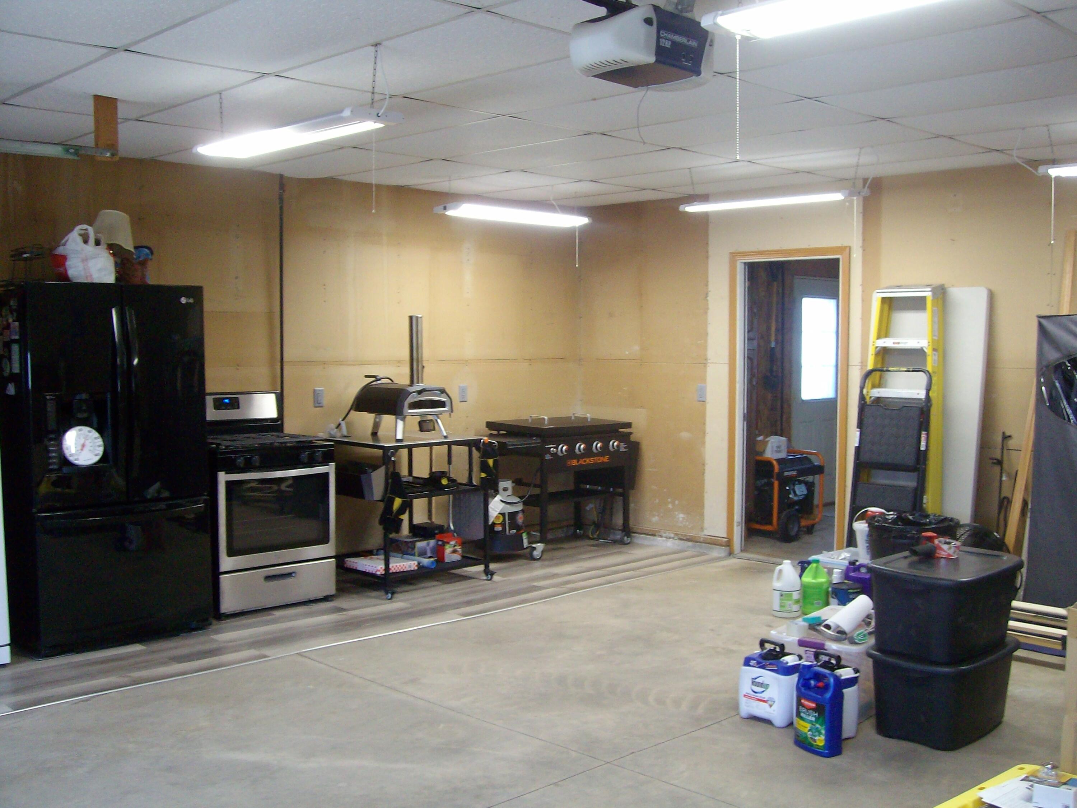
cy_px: 404
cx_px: 538
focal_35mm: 35
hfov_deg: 52.6
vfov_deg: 40.7
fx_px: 1089
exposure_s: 1/40
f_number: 2.8
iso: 190
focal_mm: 5.8
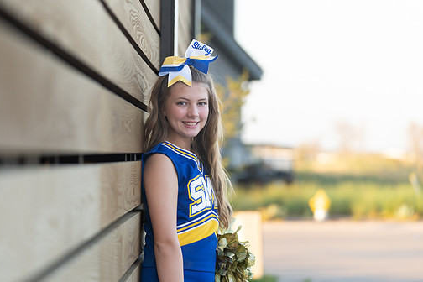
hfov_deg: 16.9
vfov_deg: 11.3
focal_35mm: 121
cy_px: 156
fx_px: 1422
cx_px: 200
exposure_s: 1/320
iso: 250
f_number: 2.8
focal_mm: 103
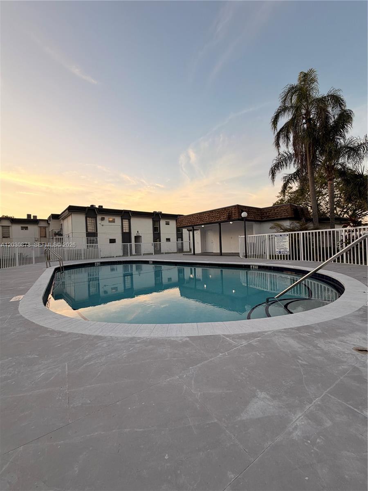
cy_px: 246
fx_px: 198
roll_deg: +2.7
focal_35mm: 14
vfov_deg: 102.1
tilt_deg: +0.2
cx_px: 184
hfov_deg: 85.7
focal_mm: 2.22
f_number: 2.2
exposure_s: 1/167
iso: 40
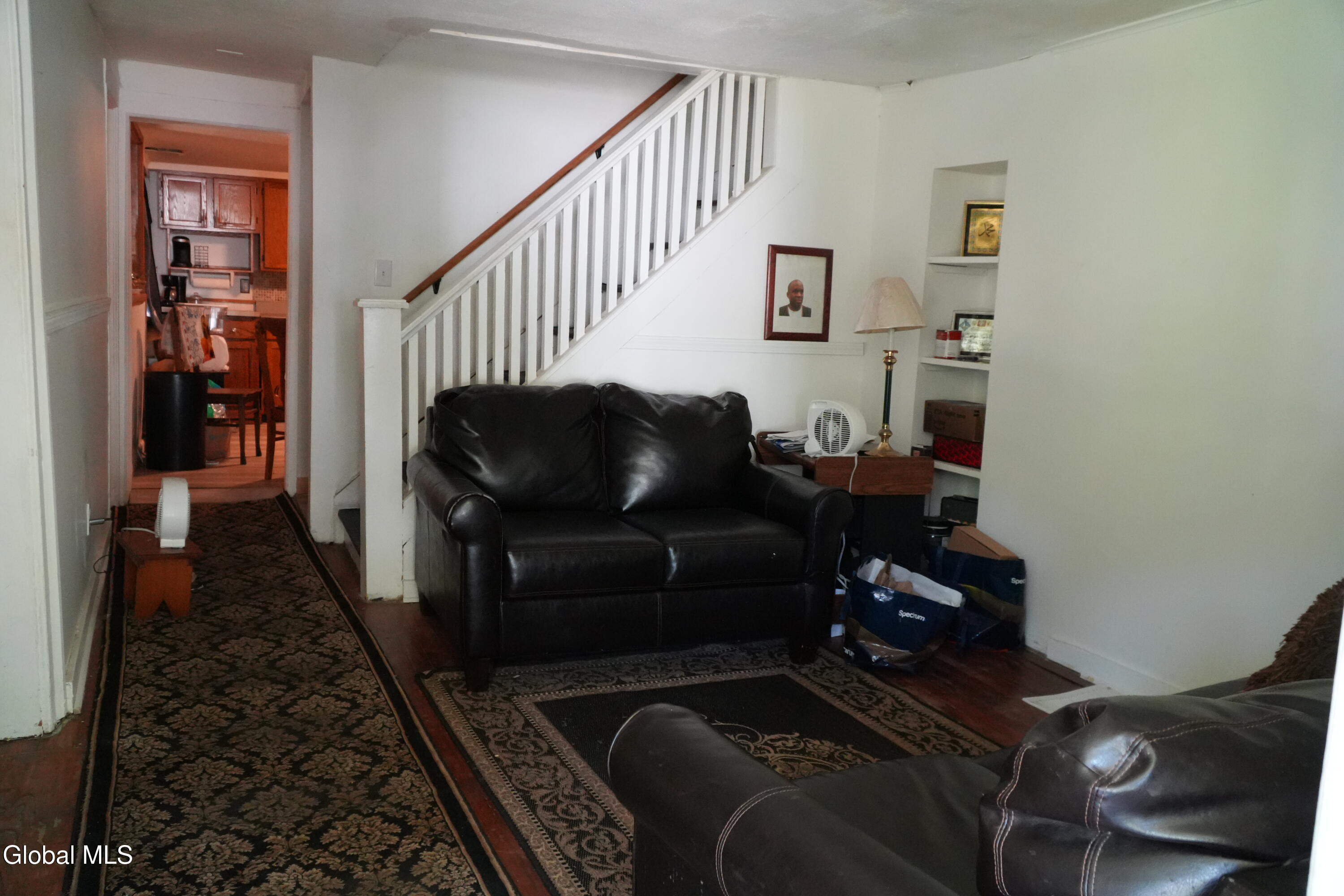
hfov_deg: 67.4
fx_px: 1008
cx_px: 672
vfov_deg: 47.9
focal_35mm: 27
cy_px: 448
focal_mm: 18
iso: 5000
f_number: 4
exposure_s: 1/160
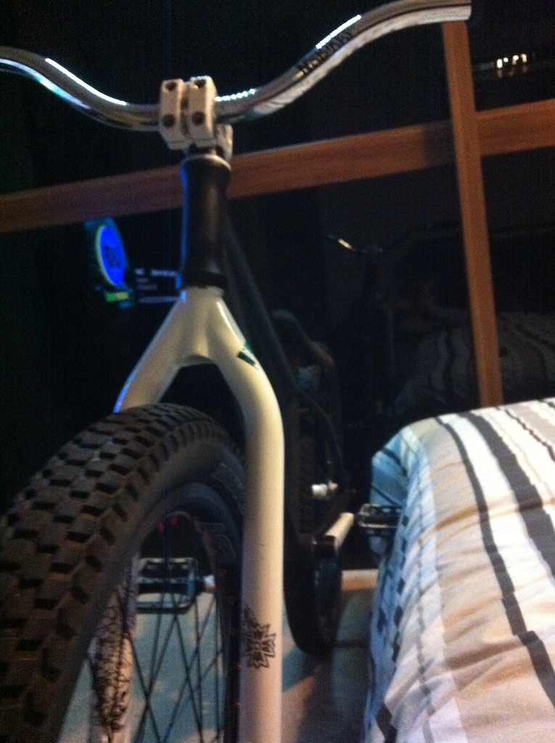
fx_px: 750
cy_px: 372
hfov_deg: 40.6
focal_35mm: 35
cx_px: 278
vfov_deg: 52.7
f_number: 2.8
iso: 1000
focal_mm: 3.85
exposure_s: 1/15
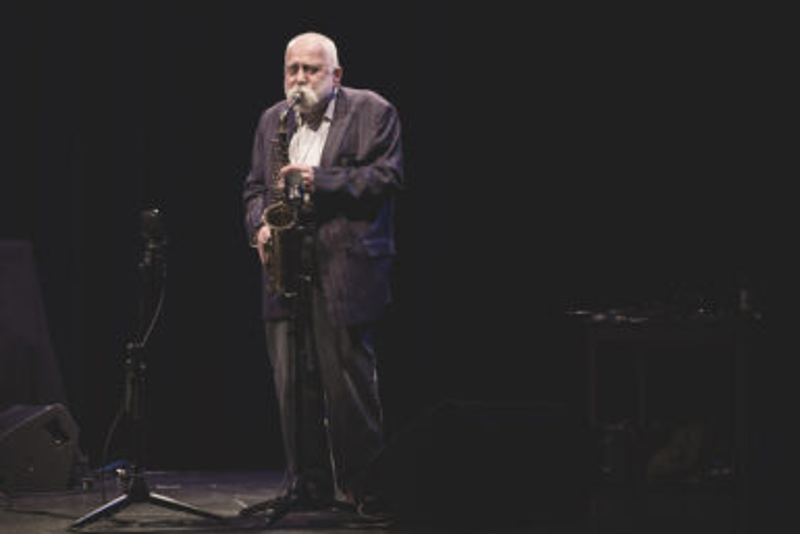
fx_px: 1556
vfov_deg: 19.5
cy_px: 267
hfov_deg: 28.8
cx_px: 400
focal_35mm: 70
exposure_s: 1/125
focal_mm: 70
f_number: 2.8
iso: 400
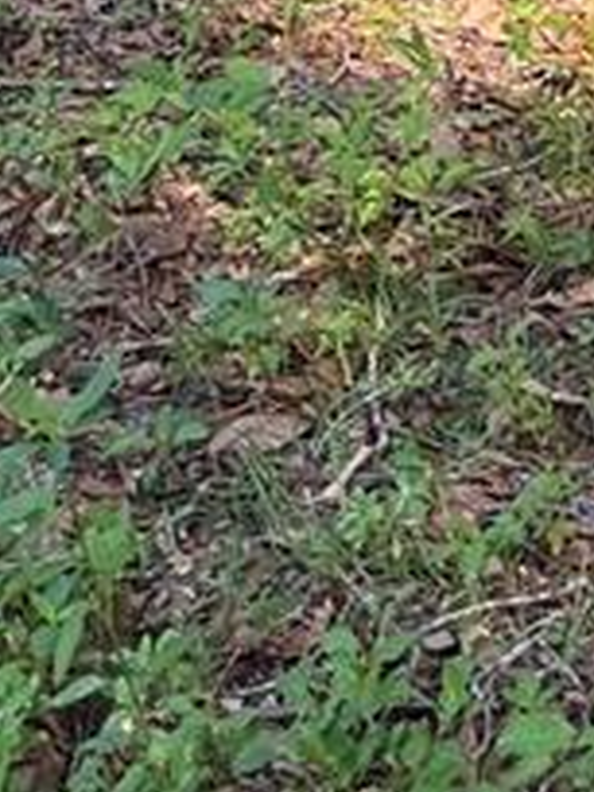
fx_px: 3501
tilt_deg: -4.8
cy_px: -1134
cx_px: 501
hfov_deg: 9.7
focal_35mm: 153
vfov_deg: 10.9
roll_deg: +1.3
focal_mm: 5.1
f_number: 1.6
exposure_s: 1/244
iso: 40
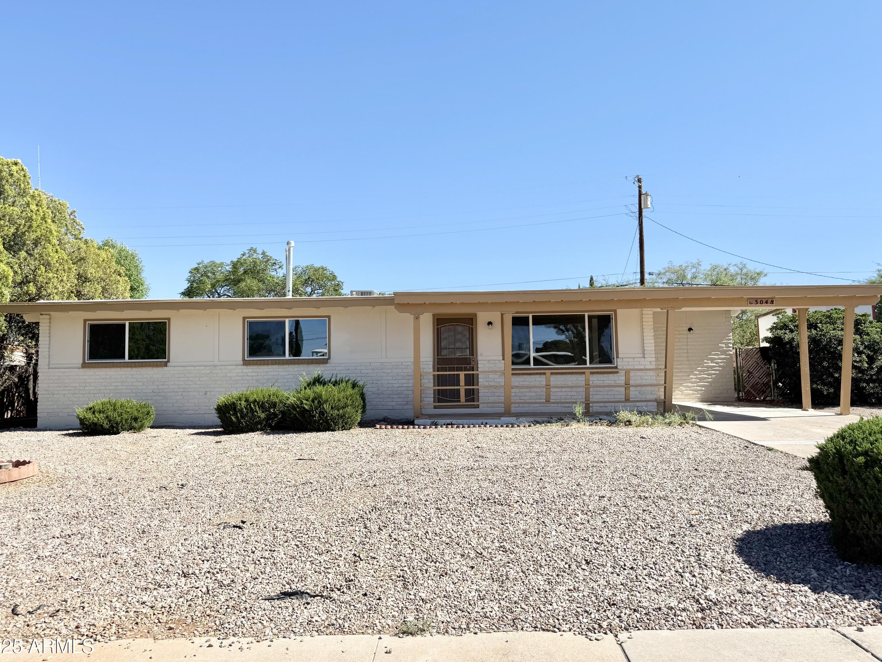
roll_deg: +0.6
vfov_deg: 54.9
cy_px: 333
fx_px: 637
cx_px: 438
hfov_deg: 69.4
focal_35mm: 25
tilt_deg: +3.7
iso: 80
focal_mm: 6.76
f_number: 1.78
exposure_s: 1/4950
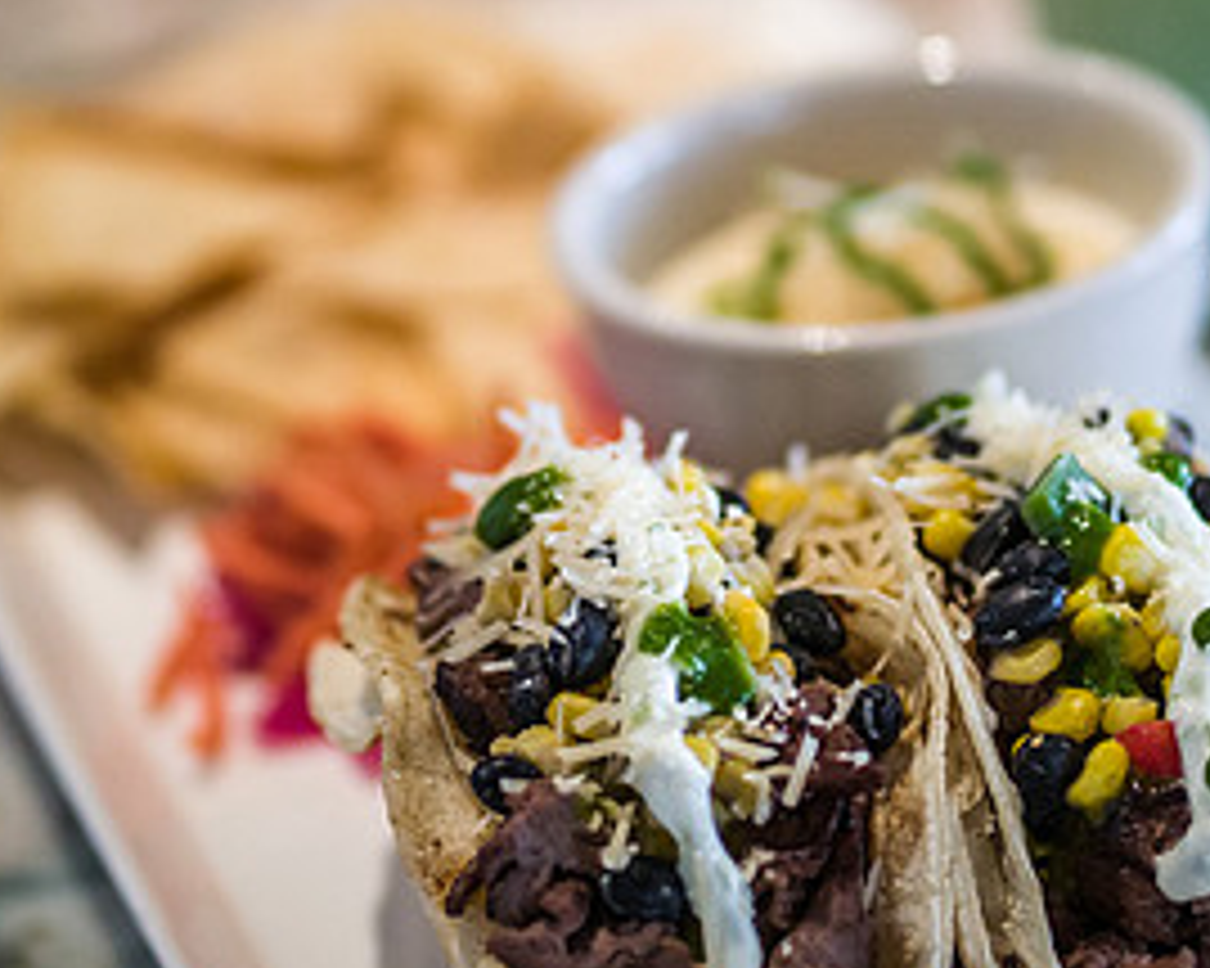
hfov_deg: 10.5
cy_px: 375
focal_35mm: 183
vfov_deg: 8.4
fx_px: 6551
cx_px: 722
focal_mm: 85
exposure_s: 1/800
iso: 2500
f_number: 1.8
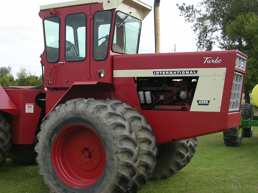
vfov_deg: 27.0
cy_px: 104
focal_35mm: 54
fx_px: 403
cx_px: 85
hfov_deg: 35.2
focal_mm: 5.8
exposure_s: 1/509
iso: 50
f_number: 2.8
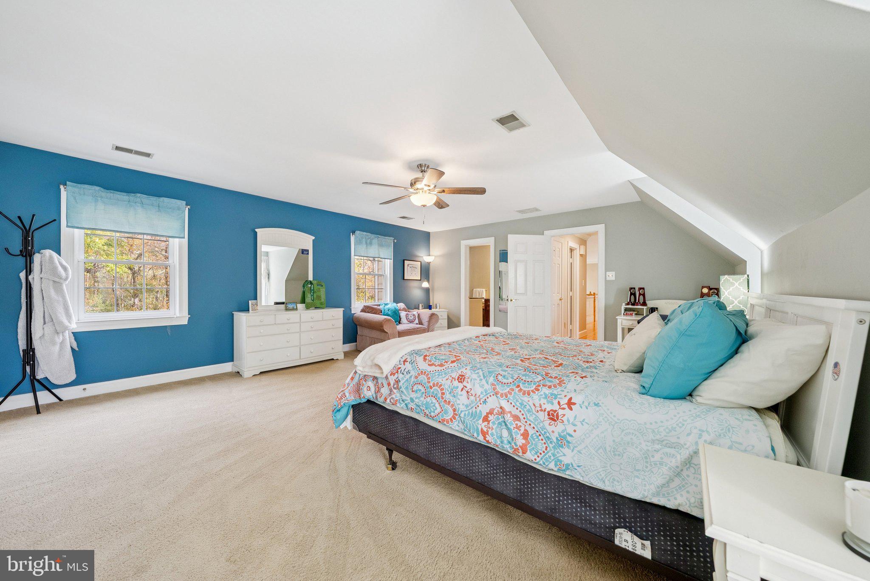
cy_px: 290
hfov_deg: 108.3
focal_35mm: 13
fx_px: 314
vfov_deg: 85.5
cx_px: 435
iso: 640
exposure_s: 1/50
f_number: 7.1
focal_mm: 13
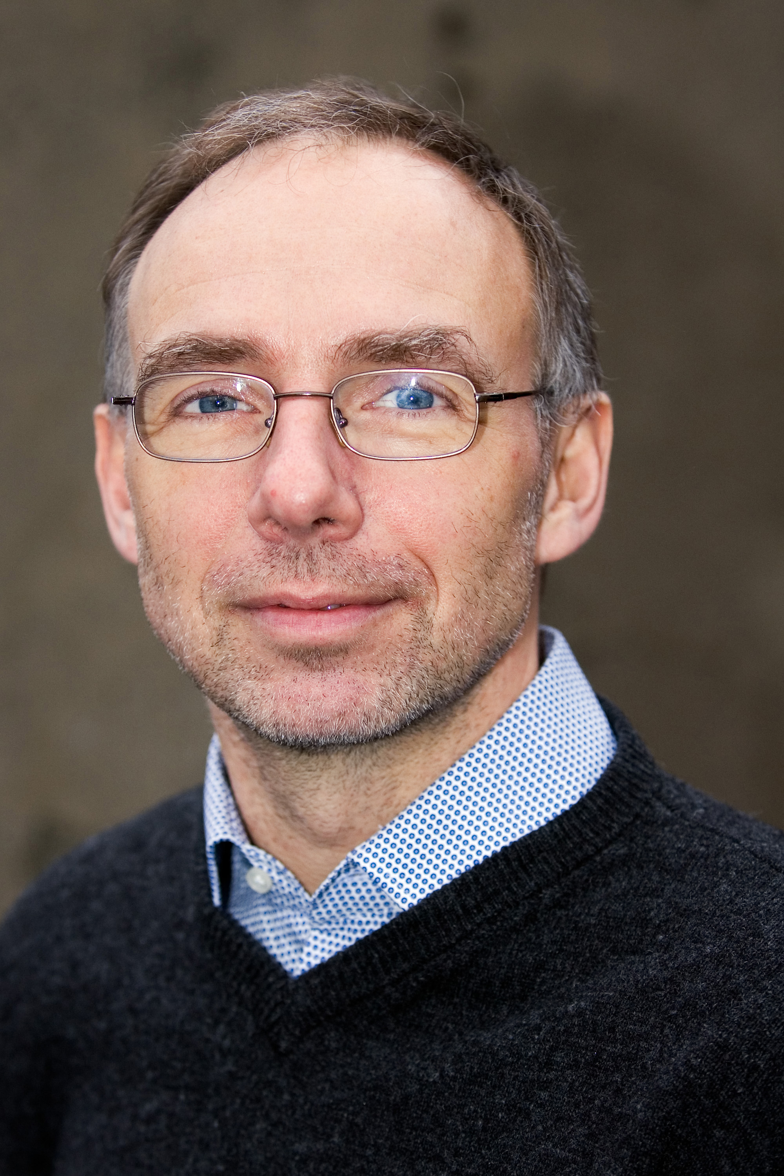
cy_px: 588
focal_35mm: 112
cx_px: 392
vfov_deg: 18.2
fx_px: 3675
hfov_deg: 12.2
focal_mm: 75
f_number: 2.8
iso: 400
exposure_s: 1/320
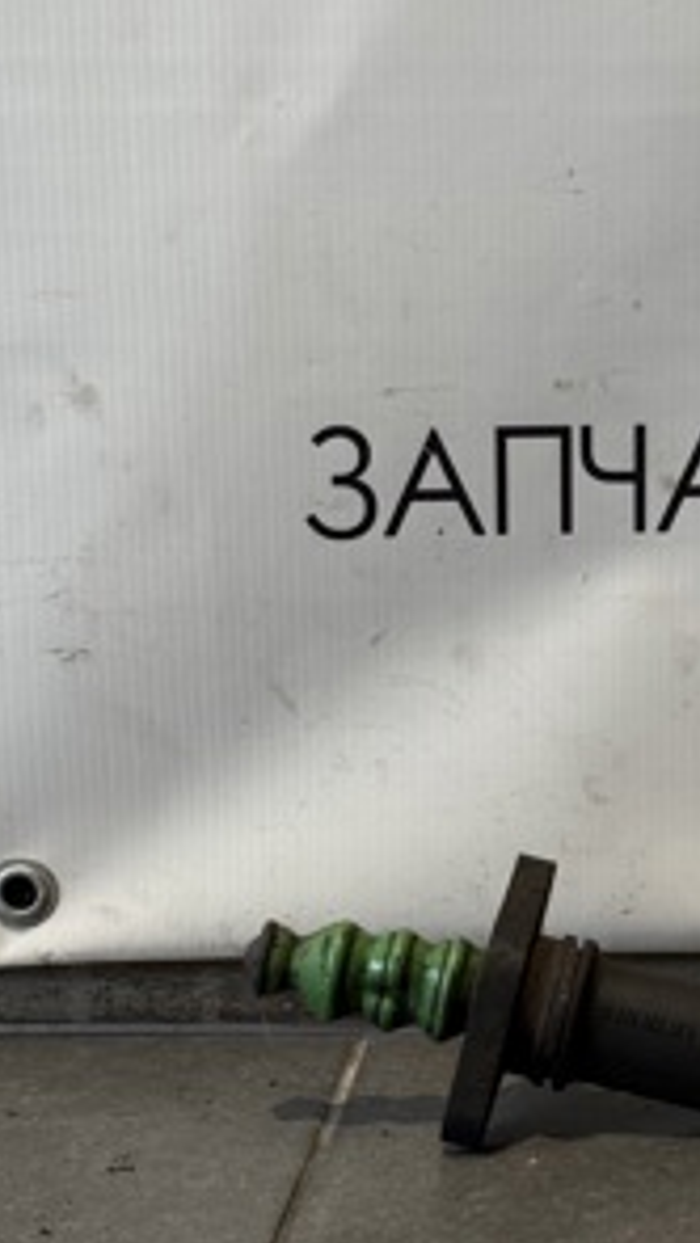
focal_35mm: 85
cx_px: 660
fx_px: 2804
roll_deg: -0.6
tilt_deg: -9.8
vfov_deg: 25.0
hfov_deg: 14.1
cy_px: 691
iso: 64
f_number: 1.78
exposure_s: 1/50
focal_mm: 6.76
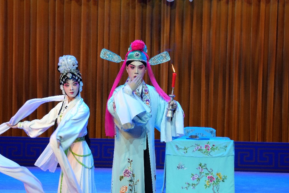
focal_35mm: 142
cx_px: 113
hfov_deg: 14.4
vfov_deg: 9.7
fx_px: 1140
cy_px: 117
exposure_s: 1/160
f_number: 5
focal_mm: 94
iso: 800
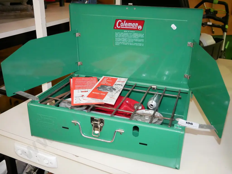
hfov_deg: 46.8
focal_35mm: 40
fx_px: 268
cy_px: 87
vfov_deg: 36.0
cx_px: 116
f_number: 4.1
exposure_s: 1/80
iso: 3200
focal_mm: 20
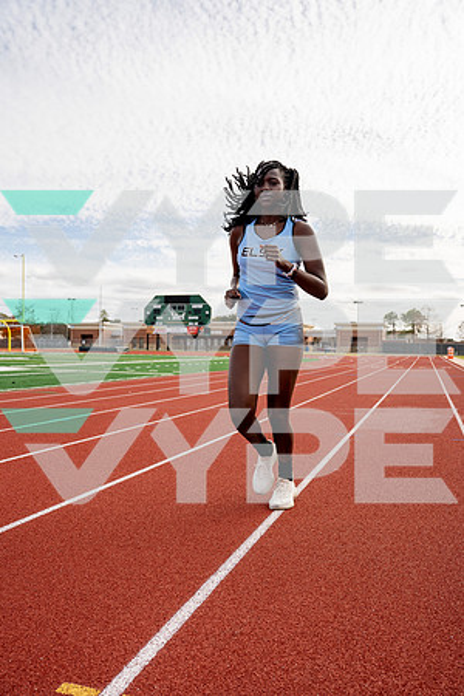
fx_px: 561
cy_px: 348
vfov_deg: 63.7
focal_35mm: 29
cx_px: 232
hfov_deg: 45.0
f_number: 4.5
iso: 160
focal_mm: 29
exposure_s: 1/1250
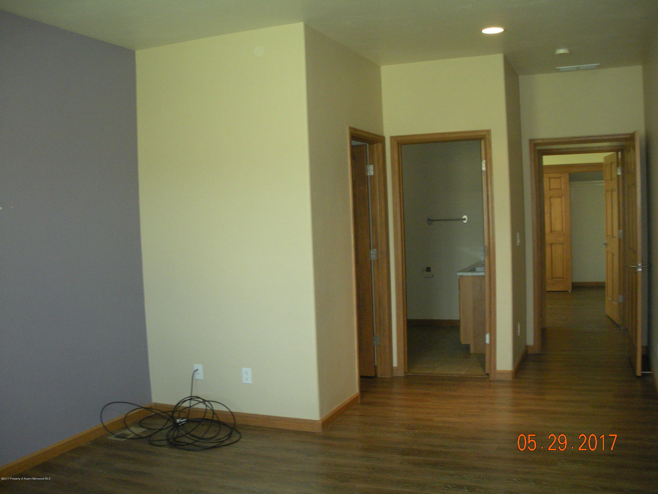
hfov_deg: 51.4
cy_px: 247
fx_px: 684
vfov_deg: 39.7
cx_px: 329
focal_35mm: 36
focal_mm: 6.3
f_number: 3.5
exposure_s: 1/30
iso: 345
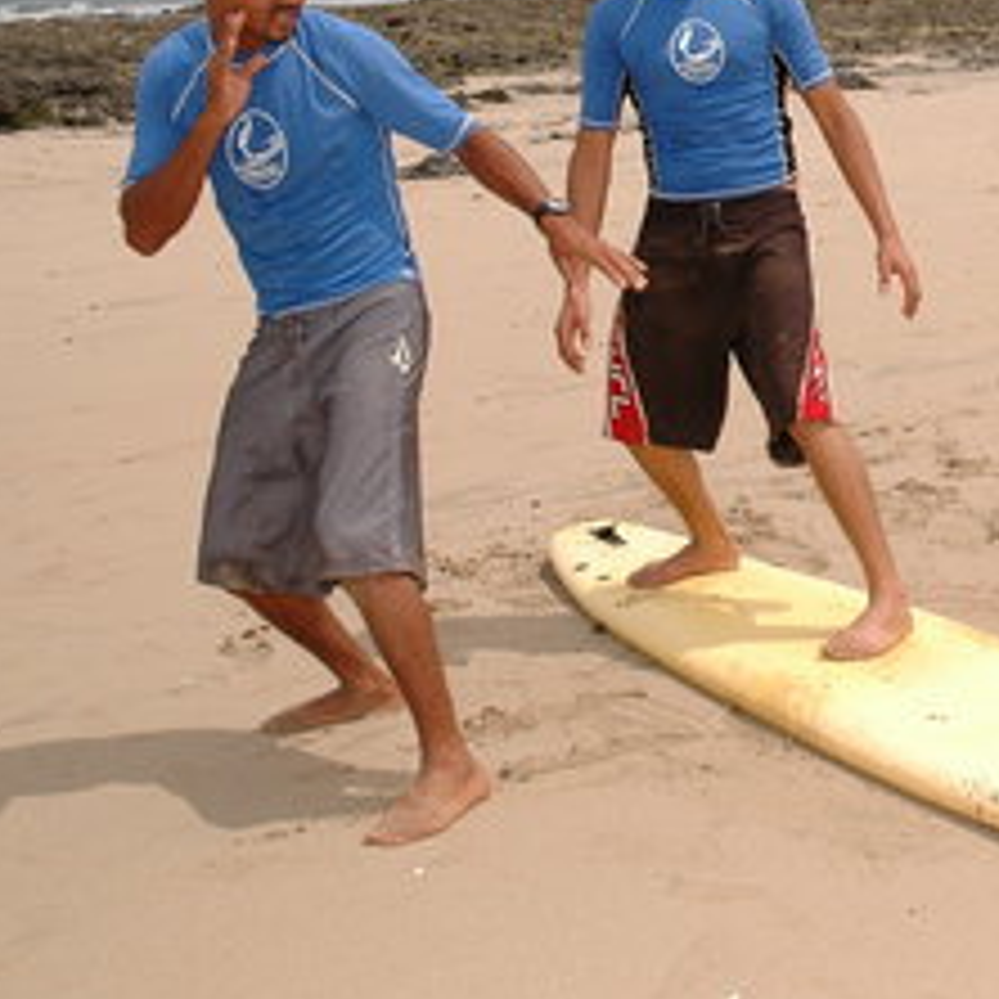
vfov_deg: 25.9
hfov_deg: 24.7
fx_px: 2155
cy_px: 290
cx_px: 1044
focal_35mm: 66
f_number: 10
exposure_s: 1/500
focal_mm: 24
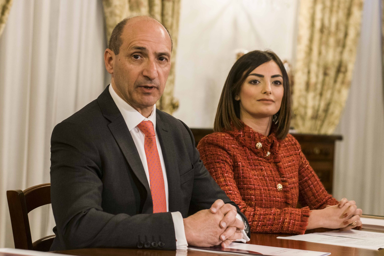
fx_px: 800
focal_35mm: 75
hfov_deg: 27.0
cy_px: 128
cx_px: 192
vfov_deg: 18.2
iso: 400
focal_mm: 50
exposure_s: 1/60
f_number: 2.8
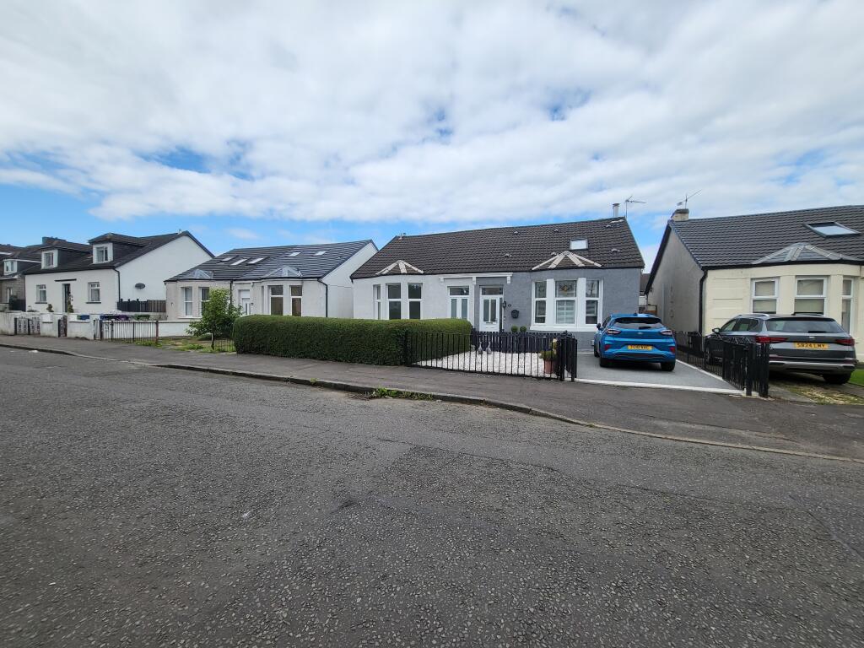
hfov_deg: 106.2
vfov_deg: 89.9
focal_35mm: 13
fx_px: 324
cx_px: 432
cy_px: 324
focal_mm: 1.74
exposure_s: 1/799
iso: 32
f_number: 2.2
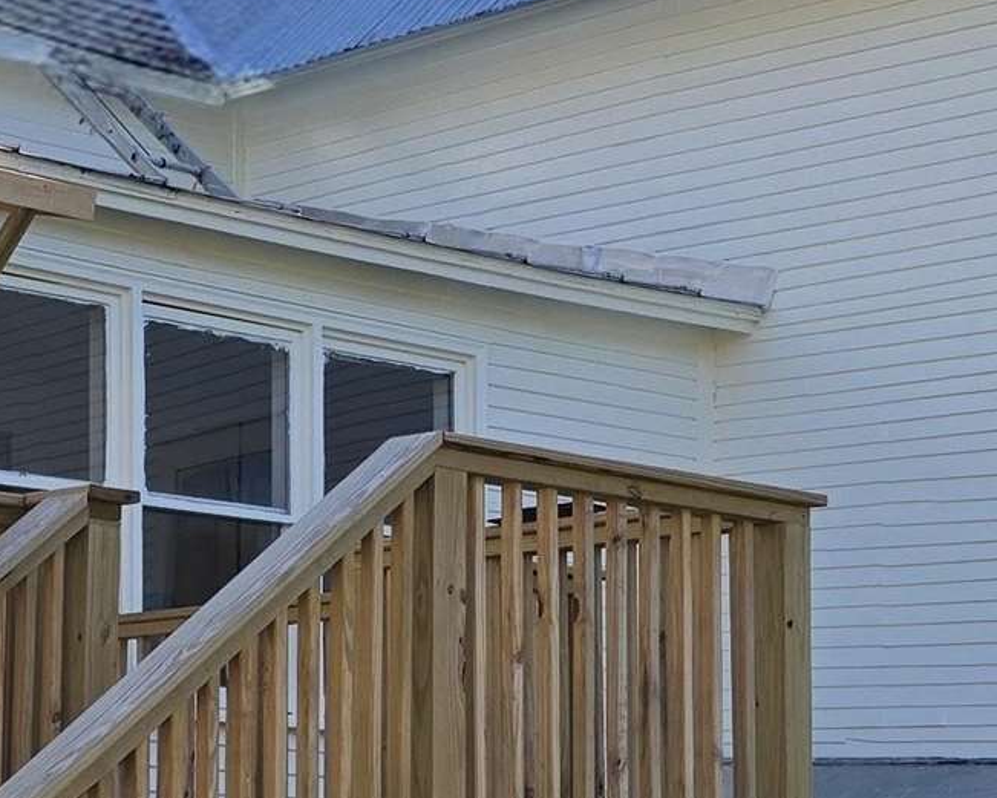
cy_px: 564
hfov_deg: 18.0
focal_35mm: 106
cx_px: 239
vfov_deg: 14.5
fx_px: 3128
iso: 80
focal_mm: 6.25
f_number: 1.7
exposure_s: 1/1910
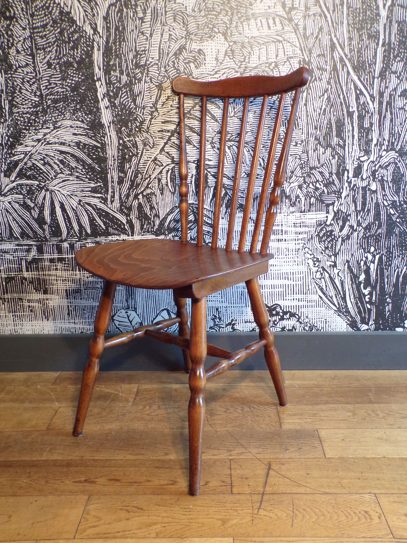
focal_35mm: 32
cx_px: 204
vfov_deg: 56.8
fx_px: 502
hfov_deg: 44.2
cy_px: 272
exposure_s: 1/17
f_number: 3.2
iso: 322
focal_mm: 5.8
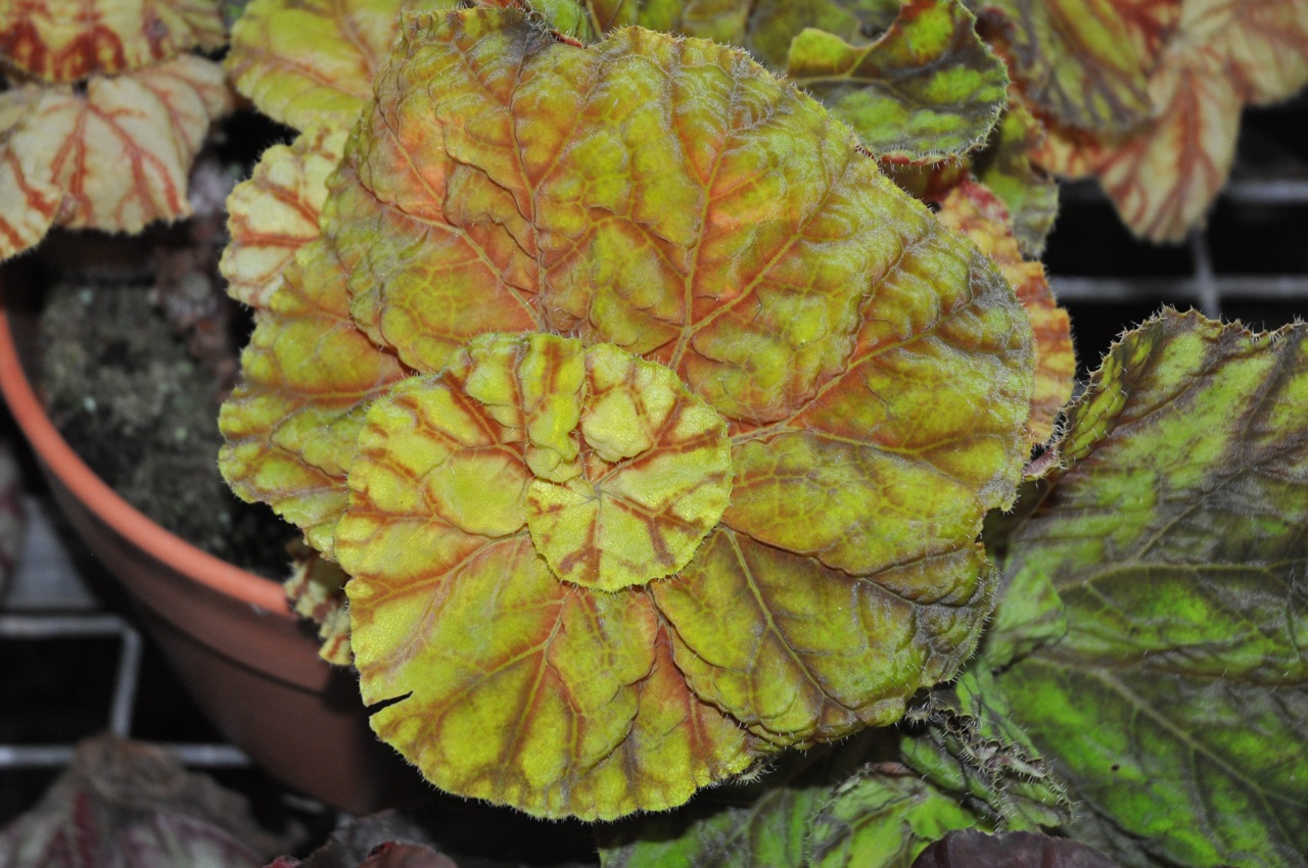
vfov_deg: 18.9
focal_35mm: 72
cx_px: 654
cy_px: 434
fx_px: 2613
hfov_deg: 28.1
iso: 800
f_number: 4.5
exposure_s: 1/60
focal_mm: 48
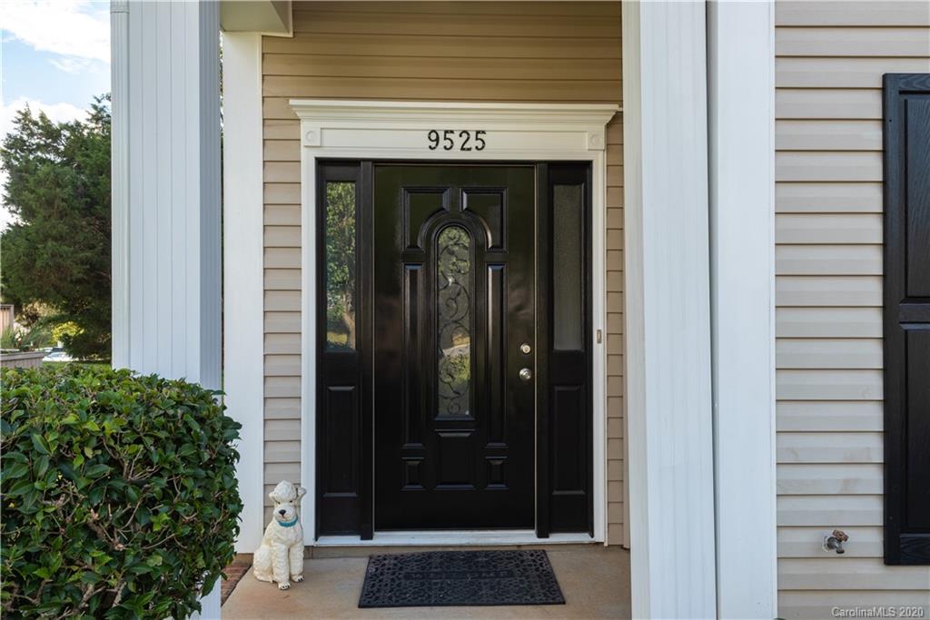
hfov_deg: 69.4
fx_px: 672
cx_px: 465
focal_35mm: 26
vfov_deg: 49.6
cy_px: 310
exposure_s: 1/40
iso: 100
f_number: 11
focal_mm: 26
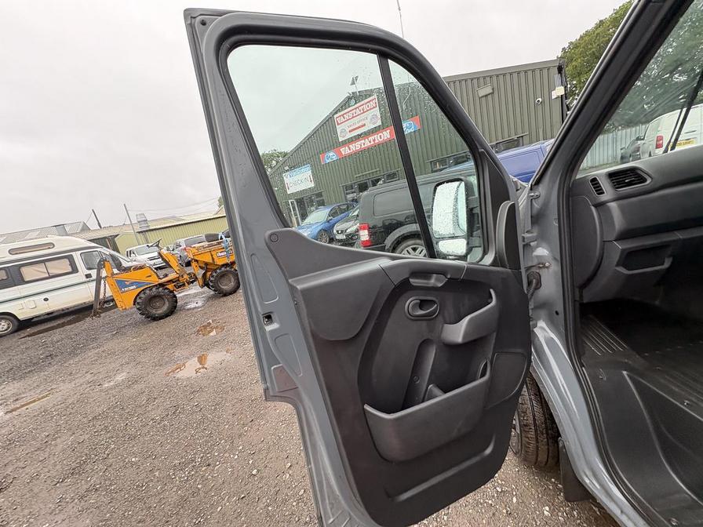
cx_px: 352
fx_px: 284
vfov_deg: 85.7
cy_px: 264
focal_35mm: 14
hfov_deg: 102.1
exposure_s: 1/131
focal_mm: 2.22
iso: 50
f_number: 2.2
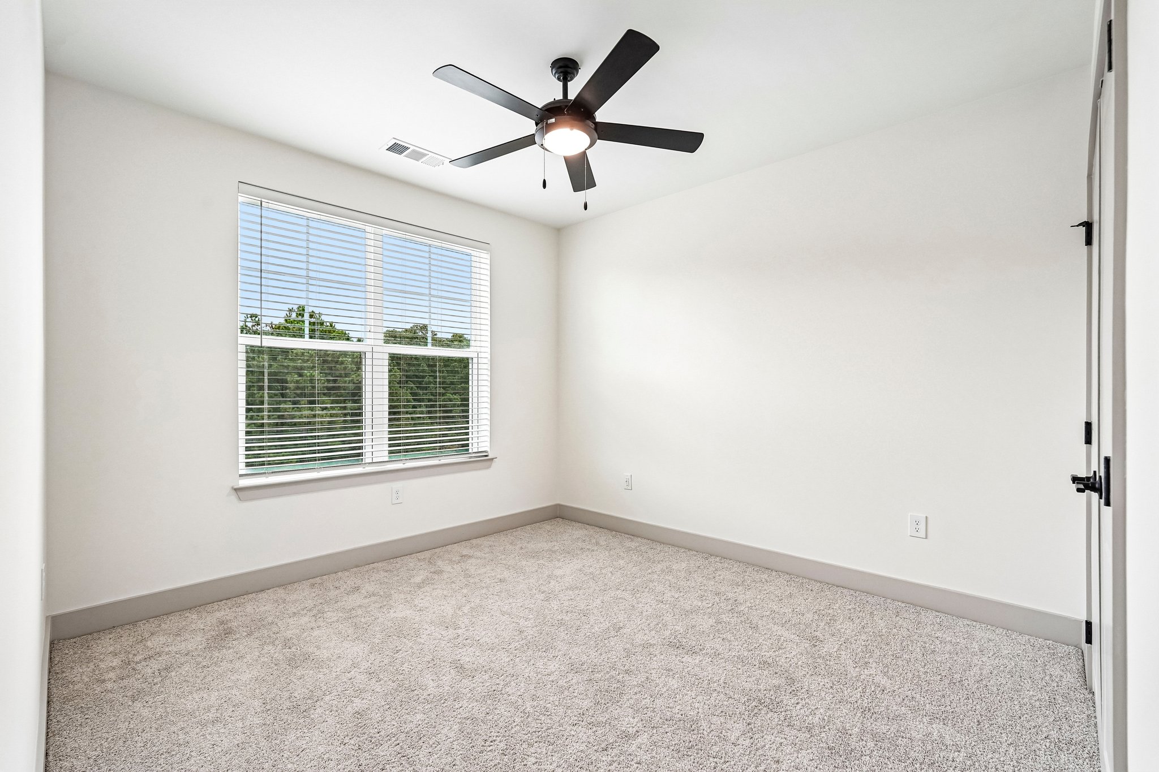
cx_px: 580
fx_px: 515
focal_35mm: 16
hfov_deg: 96.7
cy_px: 386
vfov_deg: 73.7
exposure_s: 1/80
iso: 800
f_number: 8
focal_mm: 16
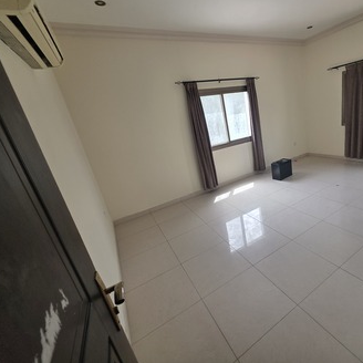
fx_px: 190
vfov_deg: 87.4
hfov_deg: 84.6
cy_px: 177
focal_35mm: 16
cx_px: 240
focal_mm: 2.2
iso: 80
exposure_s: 1/100
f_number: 1.9
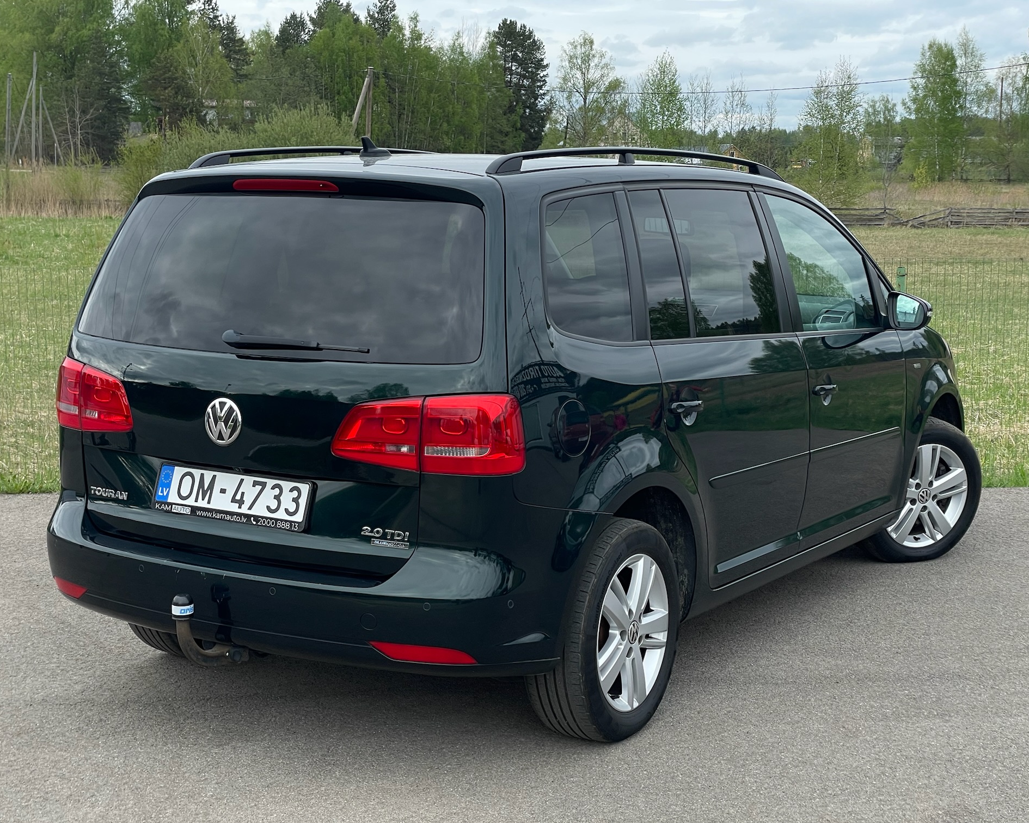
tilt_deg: -7.3
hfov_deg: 34.1
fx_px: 1675
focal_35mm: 55
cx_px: 483
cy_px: 409
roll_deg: -0.4
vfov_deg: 27.6
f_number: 2
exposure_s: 1/378
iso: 32
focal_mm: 6
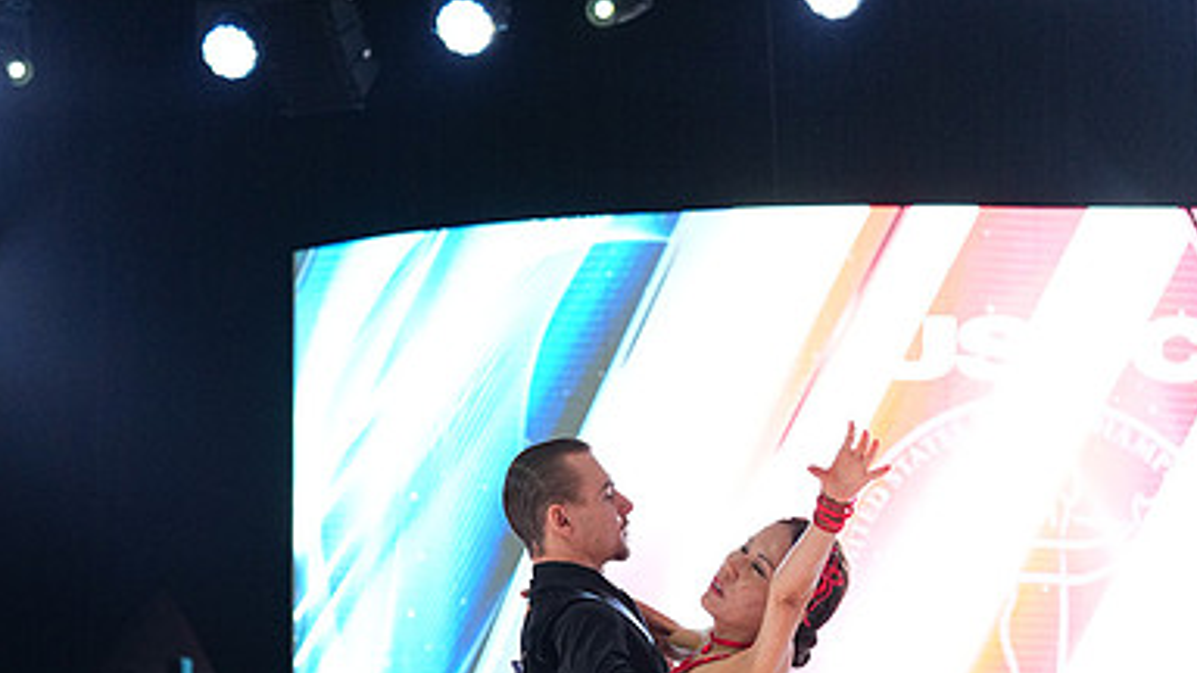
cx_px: 600
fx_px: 4221
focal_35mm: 133
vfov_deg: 9.0
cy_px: 872
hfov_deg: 16.1
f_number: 4
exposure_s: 1/400
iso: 2000
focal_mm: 84
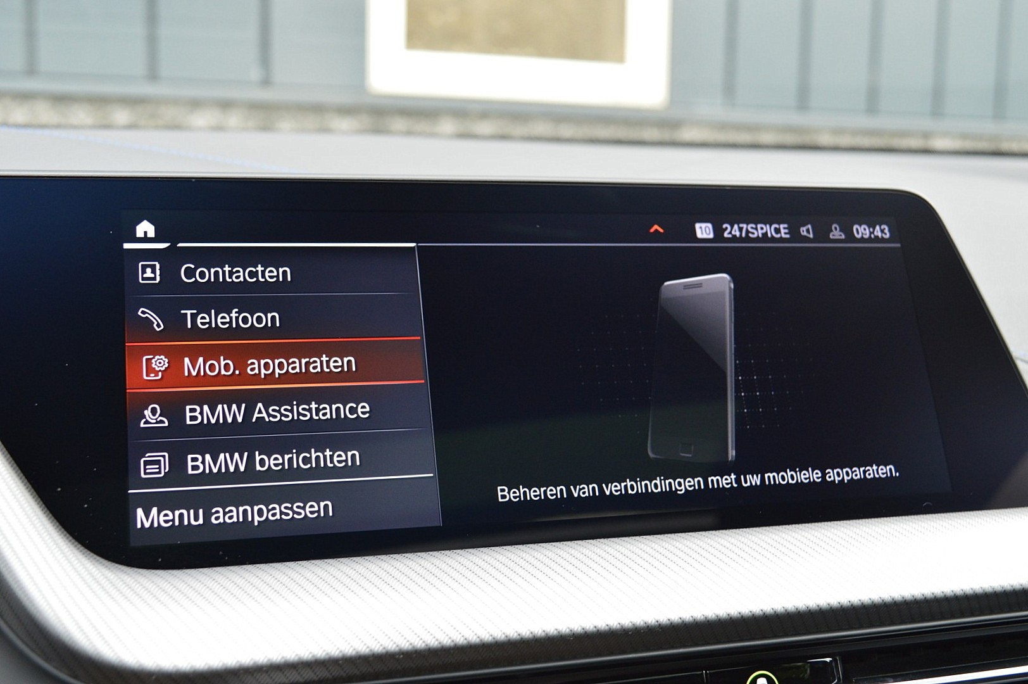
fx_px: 1241
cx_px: 514
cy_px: 342
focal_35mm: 44
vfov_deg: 30.8
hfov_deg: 45.0
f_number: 6.3
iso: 800
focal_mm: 29
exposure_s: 1/60
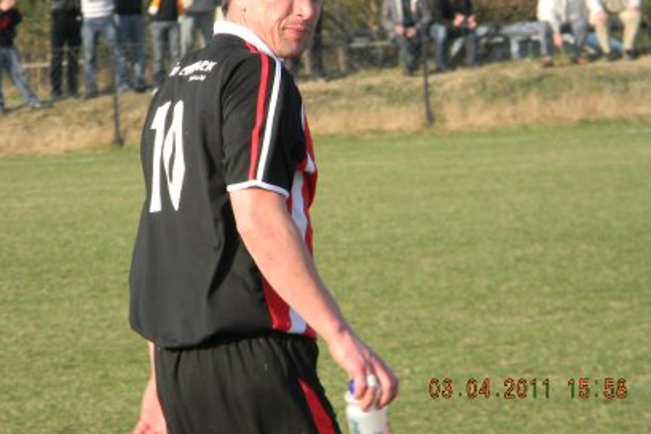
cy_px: 152
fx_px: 6401
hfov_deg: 5.8
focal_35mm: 354
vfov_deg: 3.9
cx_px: 276
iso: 80
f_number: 5.4
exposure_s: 1/195
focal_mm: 50.4
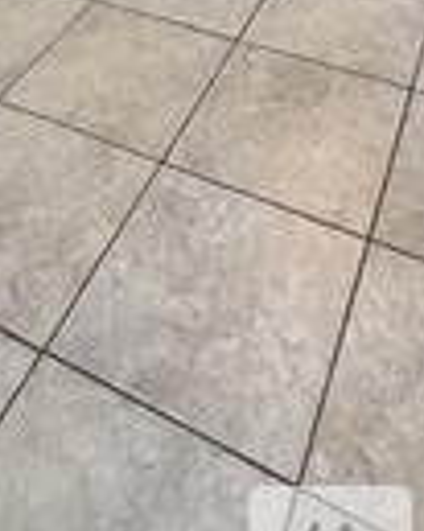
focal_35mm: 53
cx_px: 142
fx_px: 832
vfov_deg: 23.1
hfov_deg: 28.4
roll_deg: +2.8
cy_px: -379
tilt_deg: -5.8
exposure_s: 1/60
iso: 320
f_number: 2.2
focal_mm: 2.22
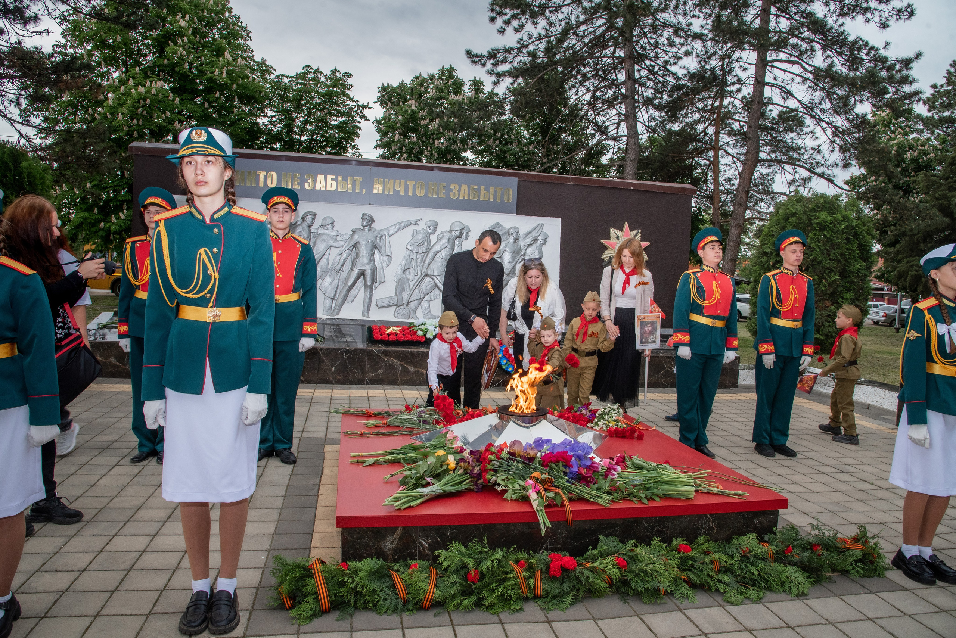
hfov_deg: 73.5
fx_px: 640
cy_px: 319
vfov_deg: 53.0
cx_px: 478
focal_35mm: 24
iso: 640
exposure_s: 1/160
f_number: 10
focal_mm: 24
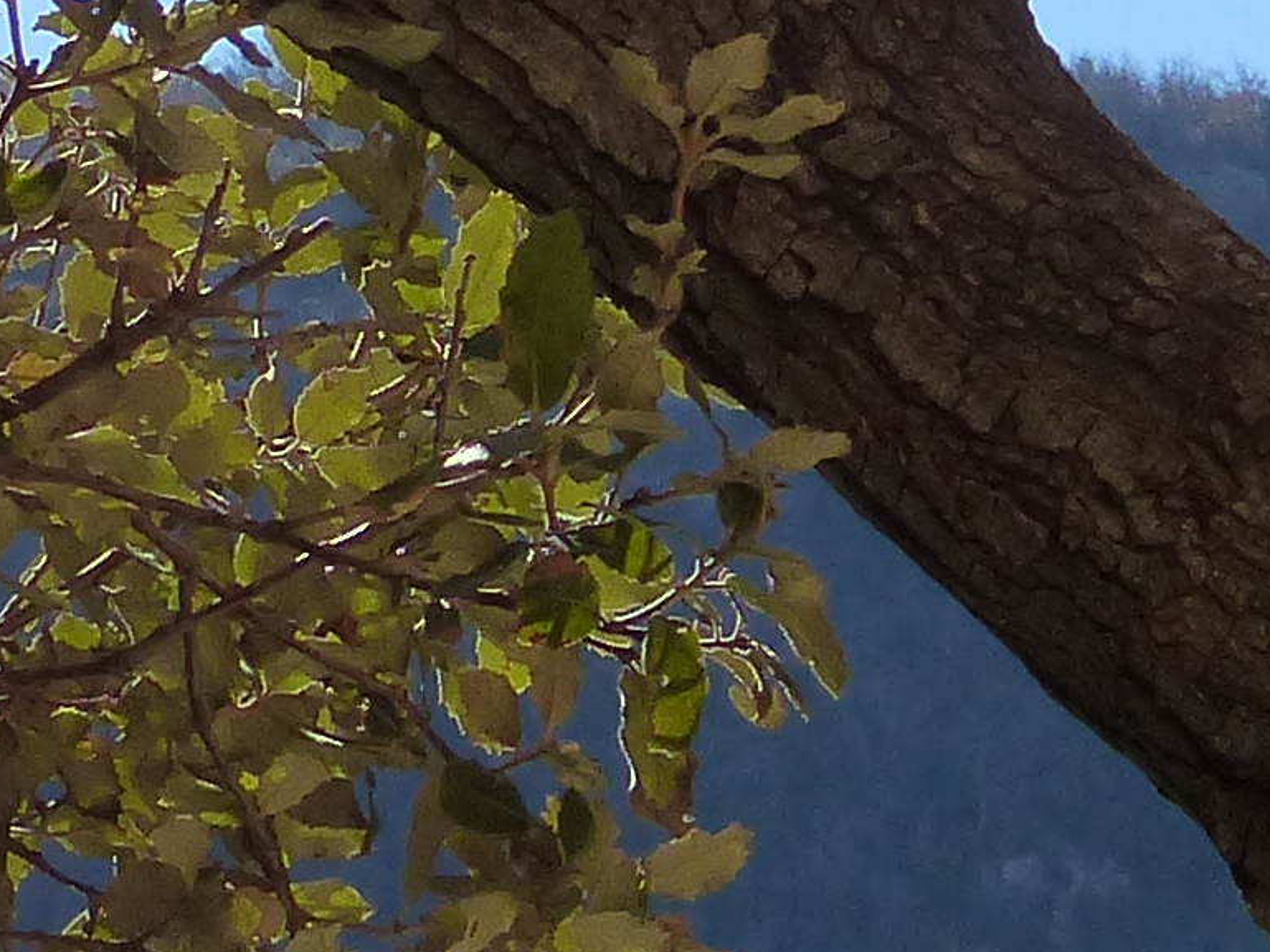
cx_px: 1541
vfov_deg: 6.2
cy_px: -1064
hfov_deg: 8.4
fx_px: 8586
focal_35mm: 234
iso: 160
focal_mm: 8.1
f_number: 4
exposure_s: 1/1000
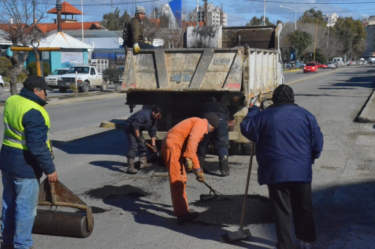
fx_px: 655
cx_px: 188
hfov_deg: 32.0
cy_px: 124
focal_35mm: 63
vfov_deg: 21.5
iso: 6400
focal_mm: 42
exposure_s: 1/2000
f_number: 22
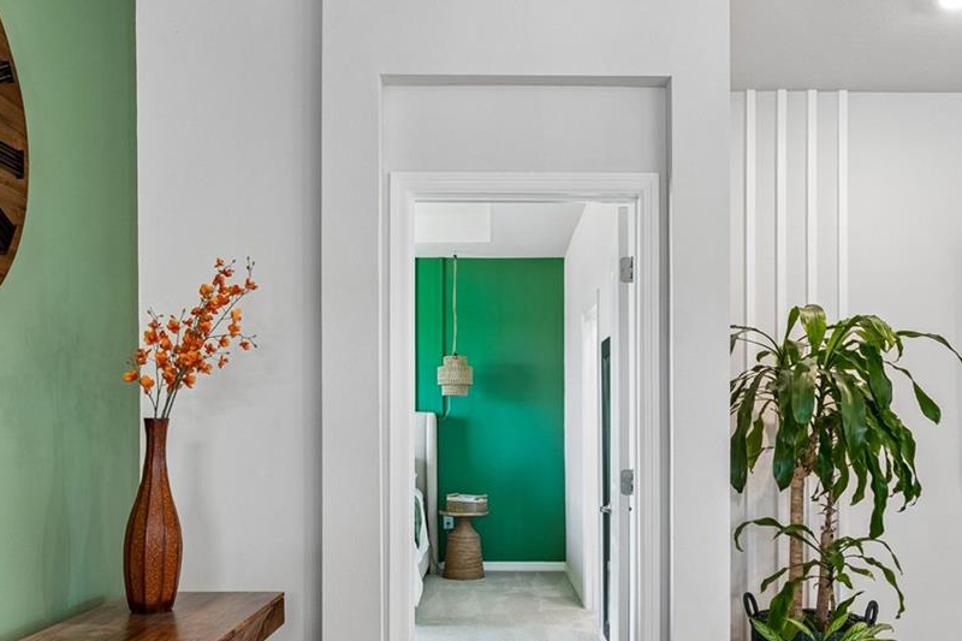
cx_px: 505
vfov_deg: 43.2
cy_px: 405
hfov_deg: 61.9
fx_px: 801
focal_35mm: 30
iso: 100
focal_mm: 10
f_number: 7.1
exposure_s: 1/3.33
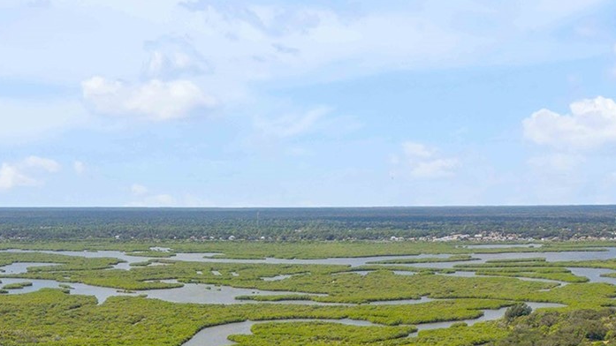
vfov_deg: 18.1
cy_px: 498
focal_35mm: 60
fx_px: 980
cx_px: 289
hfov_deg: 34.9
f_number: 1.7
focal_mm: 6.72
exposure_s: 1/3000
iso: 110
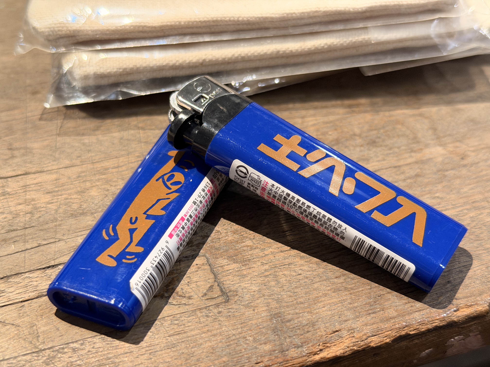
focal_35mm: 48
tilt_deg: -40.6
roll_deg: +0.9
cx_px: 245
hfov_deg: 39.7
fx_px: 679
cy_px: 184
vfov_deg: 30.3
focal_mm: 6.76
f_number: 1.78
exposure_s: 1/40
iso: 250
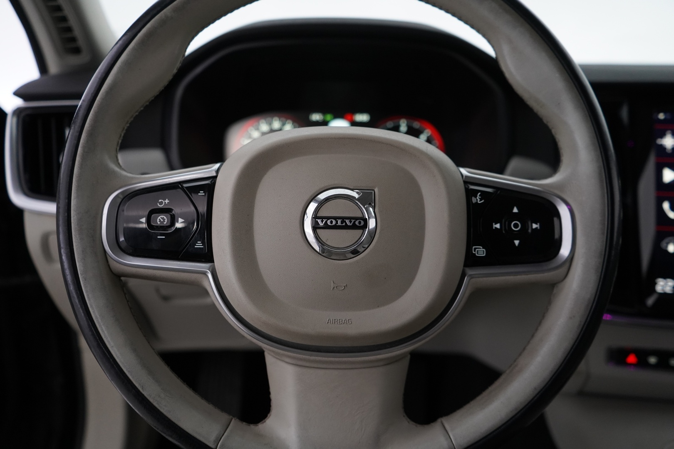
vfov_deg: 46.4
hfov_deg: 65.5
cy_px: 224
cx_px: 337
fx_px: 524
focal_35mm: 28
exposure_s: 1/60
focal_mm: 28
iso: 2500
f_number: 3.5
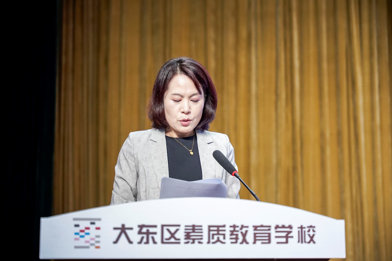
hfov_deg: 28.5
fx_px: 773
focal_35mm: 71
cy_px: 130
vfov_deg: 19.2
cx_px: 198
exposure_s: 1/500
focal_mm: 70
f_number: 2.8
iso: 2000
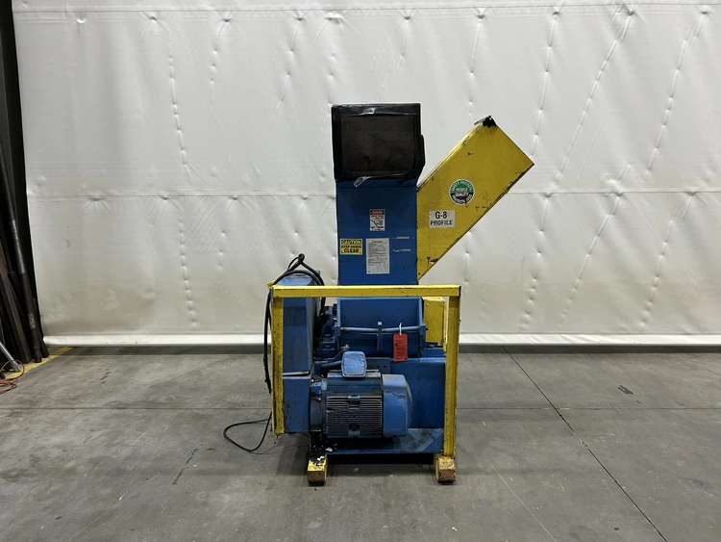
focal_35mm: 26
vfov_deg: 53.1
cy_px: 271
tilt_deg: -7.9
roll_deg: +1.1
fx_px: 542
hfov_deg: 67.3
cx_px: 360
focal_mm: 5.7
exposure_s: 1/60
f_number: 1.5
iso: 160
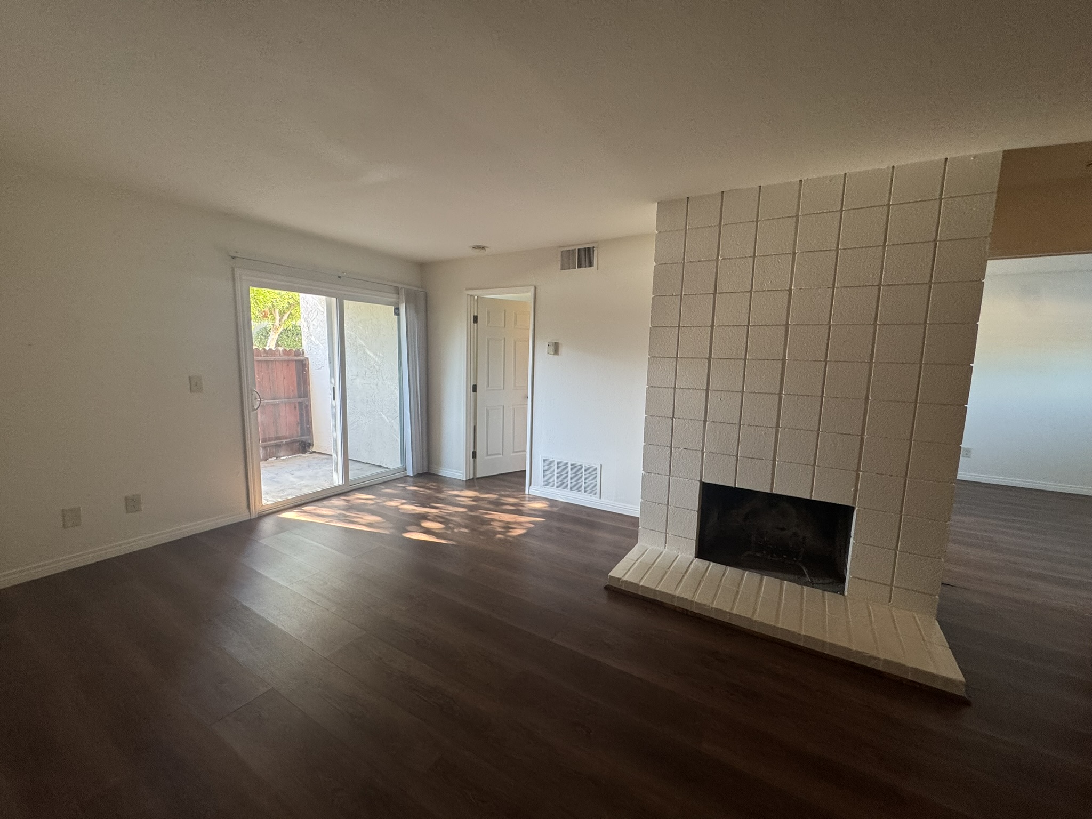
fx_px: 442
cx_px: 546
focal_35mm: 14
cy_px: 410
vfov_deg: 85.7
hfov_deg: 102.1
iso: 200
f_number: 2.2
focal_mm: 2.22
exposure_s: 1/60
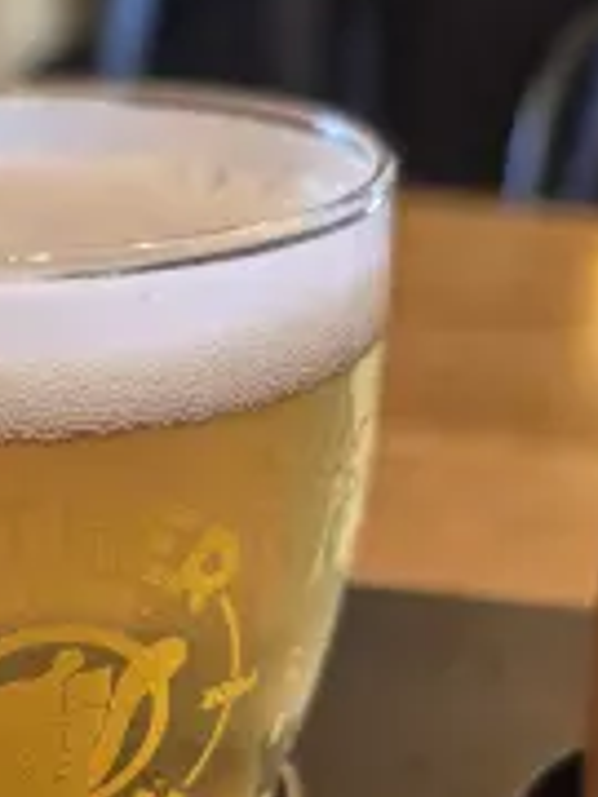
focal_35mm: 51
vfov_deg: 34.1
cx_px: 9
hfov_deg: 27.1
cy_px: 801
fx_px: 1175
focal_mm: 5.4
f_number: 1.8
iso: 800
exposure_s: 1/60
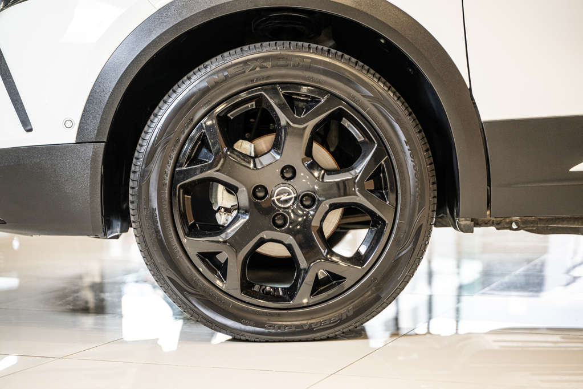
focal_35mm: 75
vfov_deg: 18.2
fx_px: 1214
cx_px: 292
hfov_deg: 27.0
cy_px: 194
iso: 640
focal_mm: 75
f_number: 2.8
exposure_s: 1/160
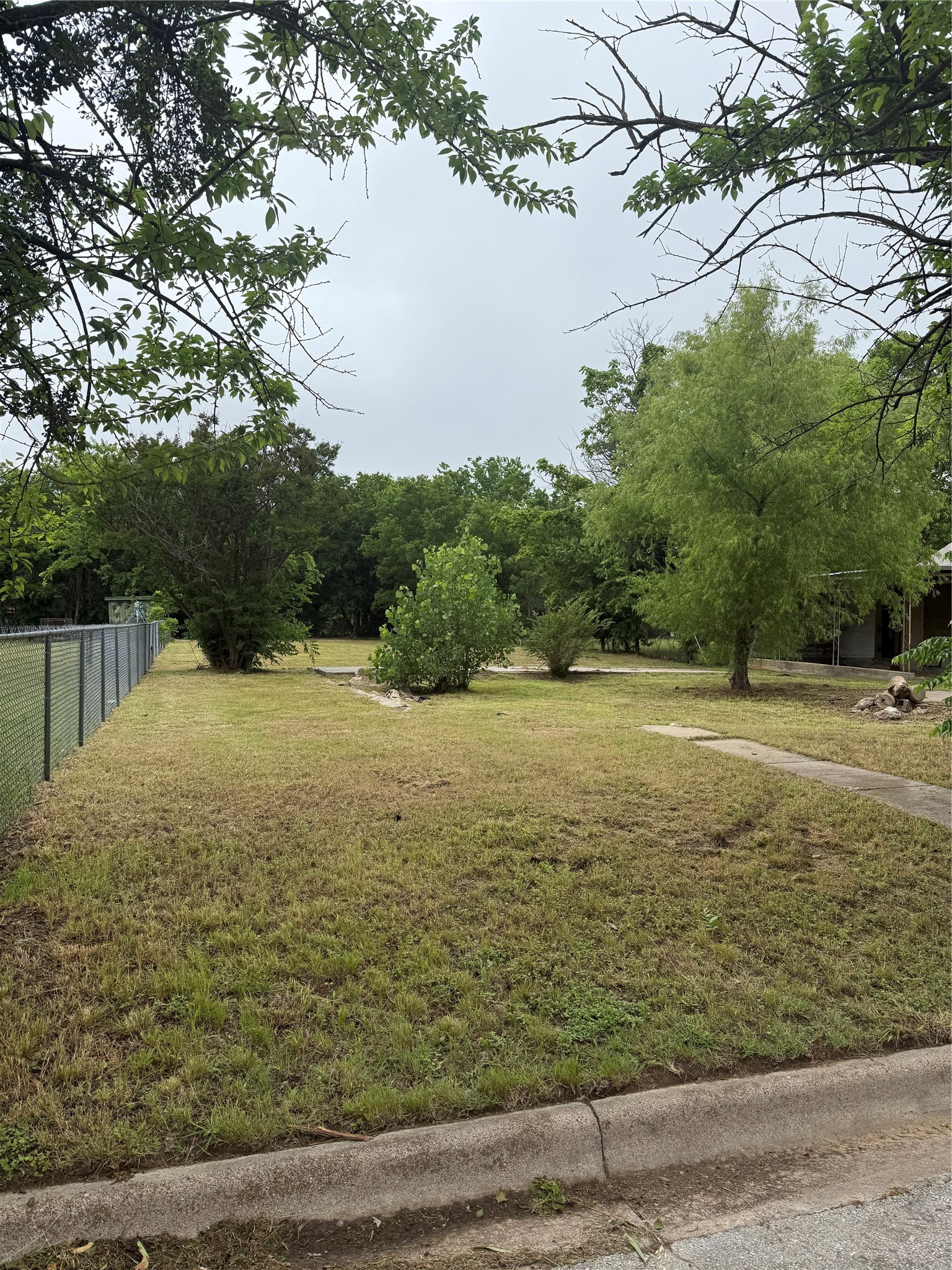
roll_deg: -0.7
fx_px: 880
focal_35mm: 24
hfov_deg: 56.8
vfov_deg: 71.6
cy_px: 635
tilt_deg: +2.3
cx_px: 476
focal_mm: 6.76
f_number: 1.78
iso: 80
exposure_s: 1/3425
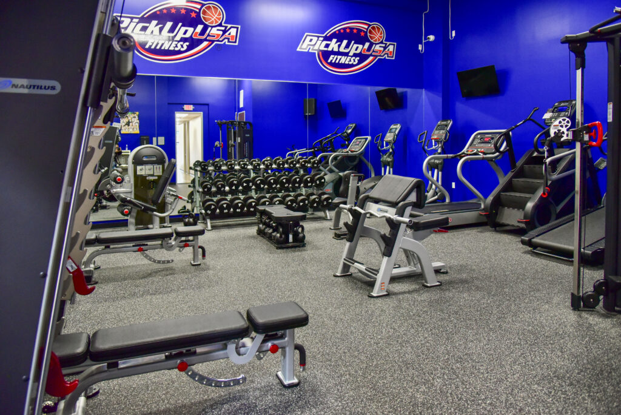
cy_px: 208
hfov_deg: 73.7
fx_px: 414
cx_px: 310
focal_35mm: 24
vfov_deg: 53.2
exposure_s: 1/125
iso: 2500
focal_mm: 24
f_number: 4
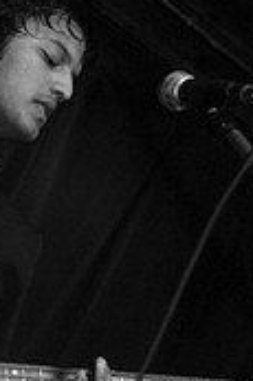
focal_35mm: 136
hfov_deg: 9.9
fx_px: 1440
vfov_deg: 14.8
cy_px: 374
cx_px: -21
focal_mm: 35
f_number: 2.8
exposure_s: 1/30
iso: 800
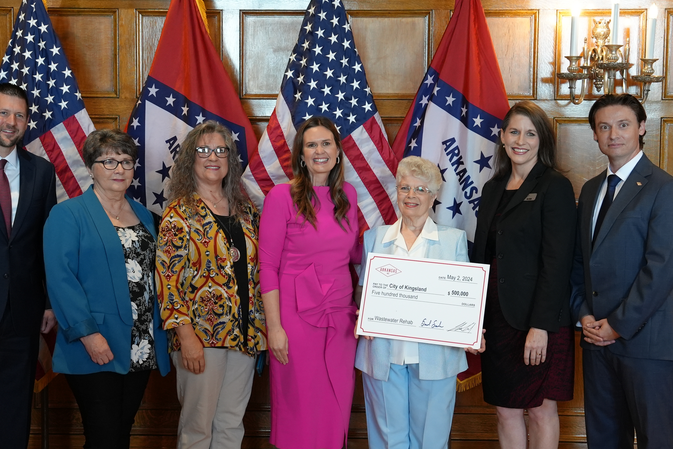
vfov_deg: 23.0
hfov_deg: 33.9
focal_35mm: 59
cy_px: 217
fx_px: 1104
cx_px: 313
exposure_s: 1/160
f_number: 4
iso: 3200
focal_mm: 44
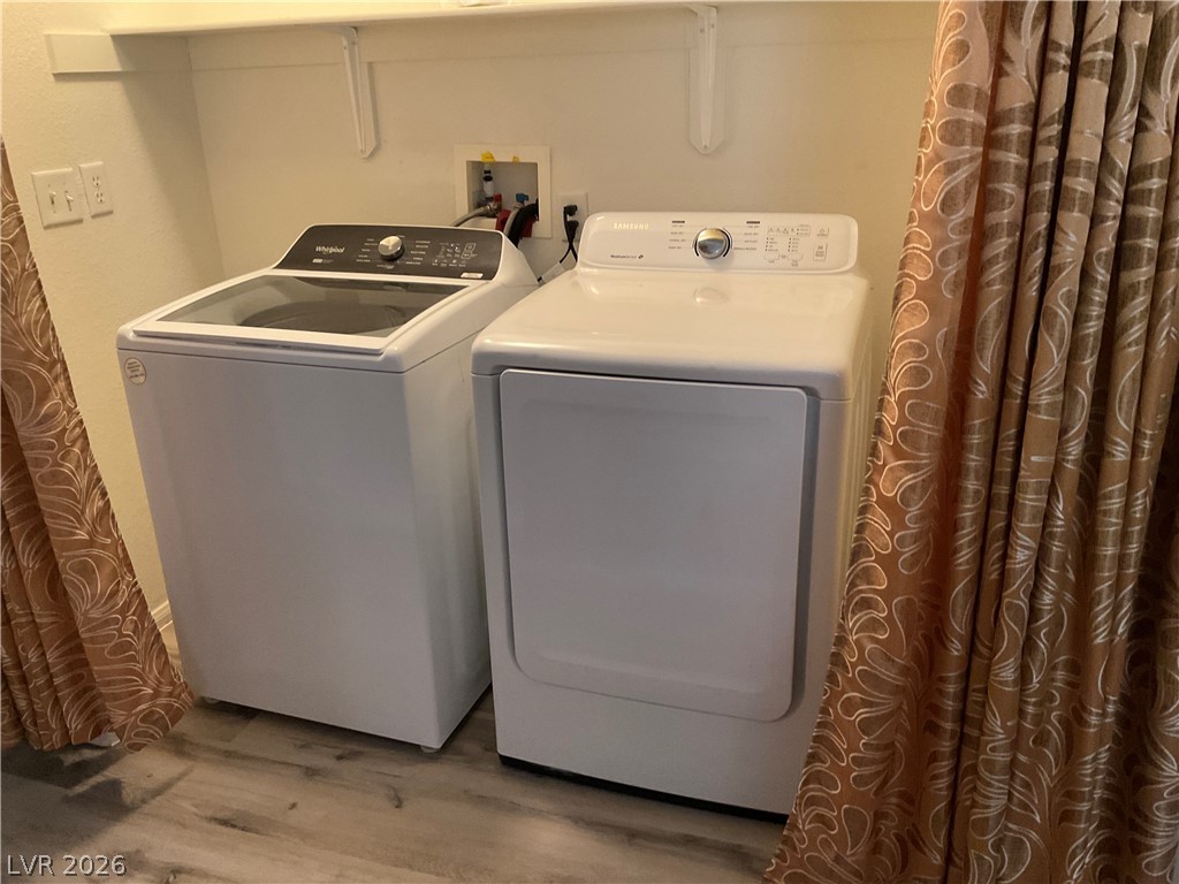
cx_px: 590
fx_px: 988
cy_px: 442
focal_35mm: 29
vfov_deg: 48.2
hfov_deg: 61.7
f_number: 1.8
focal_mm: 3
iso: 250
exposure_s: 1/40
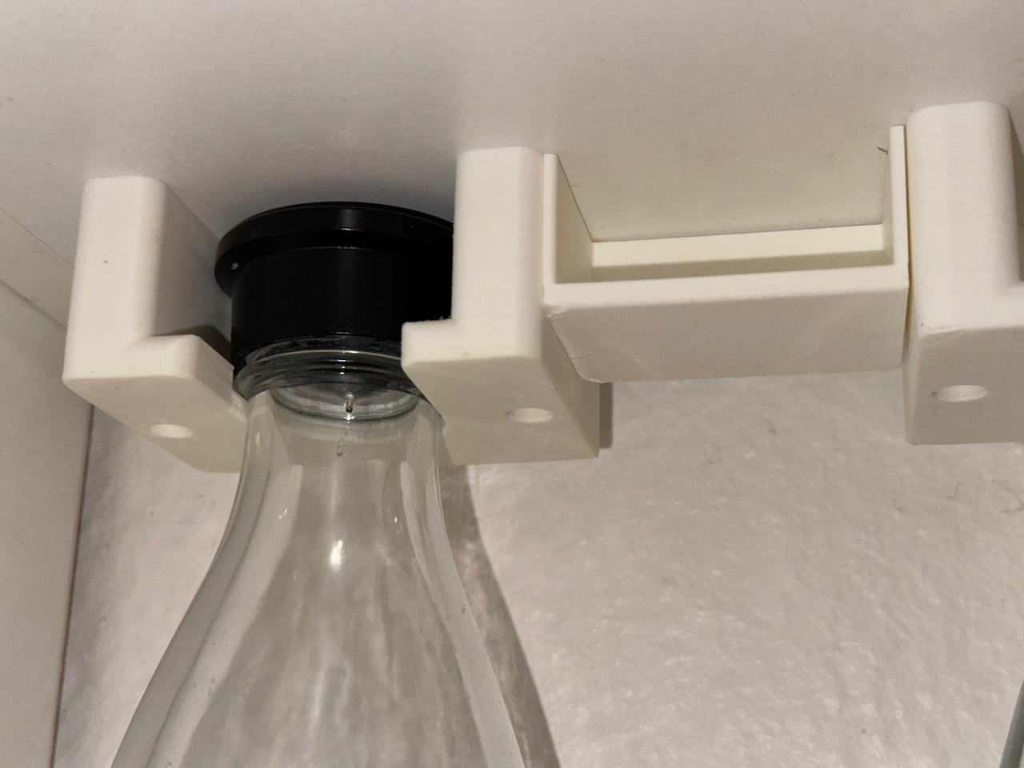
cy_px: 384
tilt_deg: +18.1
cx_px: 512
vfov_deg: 30.3
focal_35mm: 48
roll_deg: -1.1
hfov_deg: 39.7
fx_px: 1420
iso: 50
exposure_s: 1/57
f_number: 1.78
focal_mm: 6.86
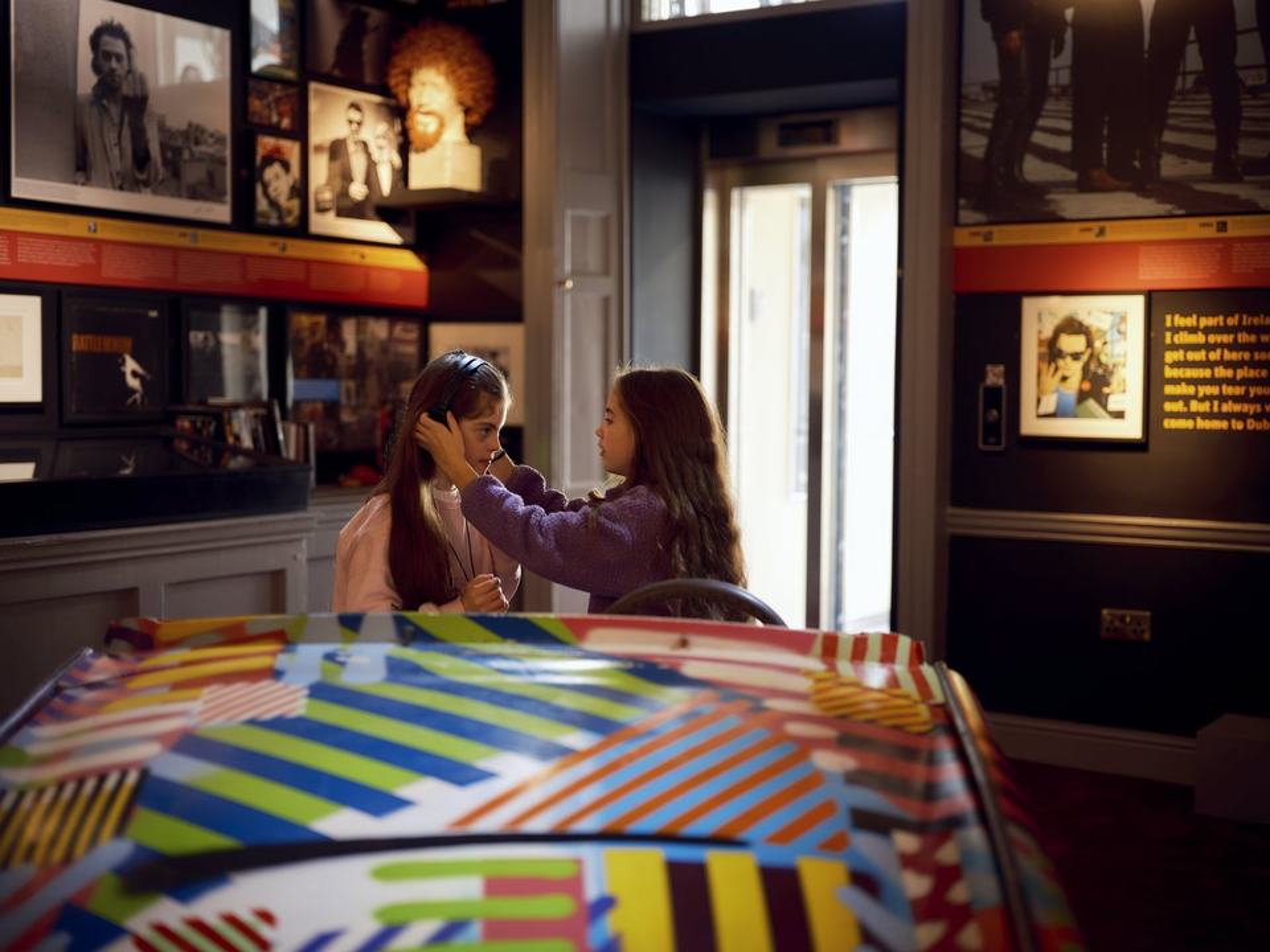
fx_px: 1614
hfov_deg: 42.9
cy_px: 476
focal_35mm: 44
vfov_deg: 32.9
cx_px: 635
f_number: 1.7
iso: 800
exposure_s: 1/160
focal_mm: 55
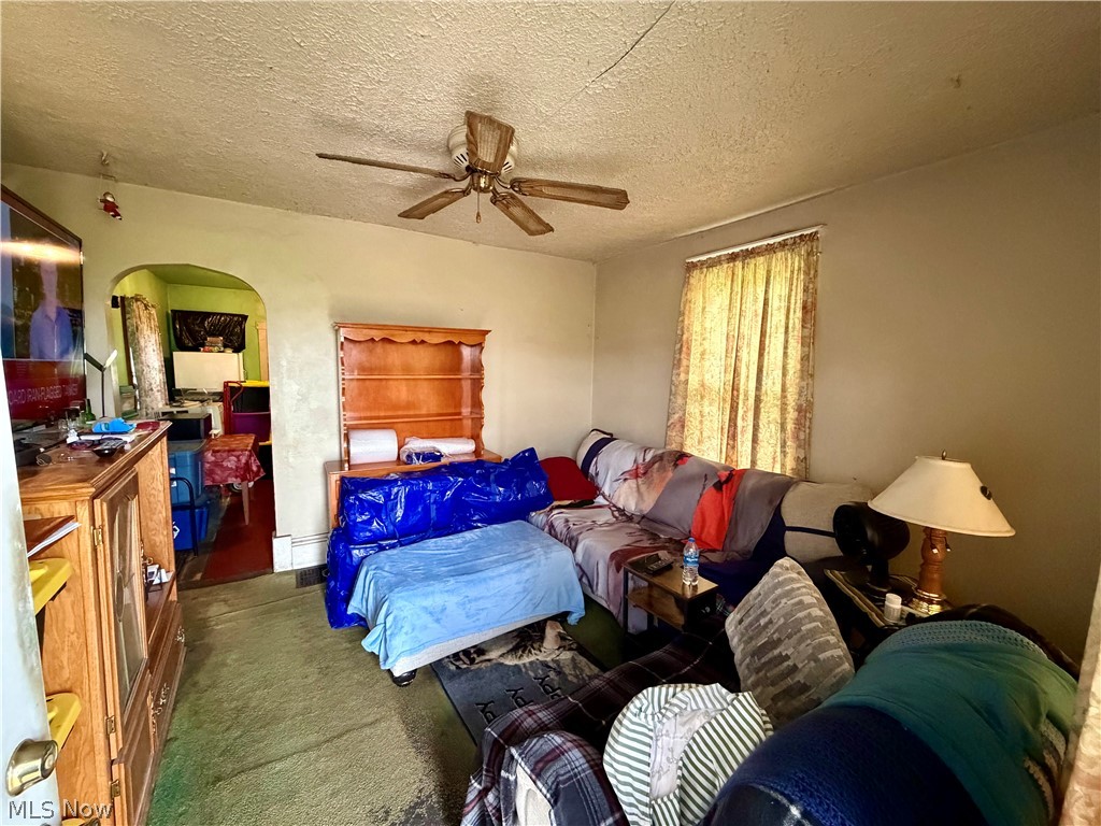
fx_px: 445
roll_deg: -1.8
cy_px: 413
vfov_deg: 85.7
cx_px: 550
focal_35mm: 14
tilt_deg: -6.6
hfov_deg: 102.1
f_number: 2.2
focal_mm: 2.22
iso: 1250
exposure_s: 1/60
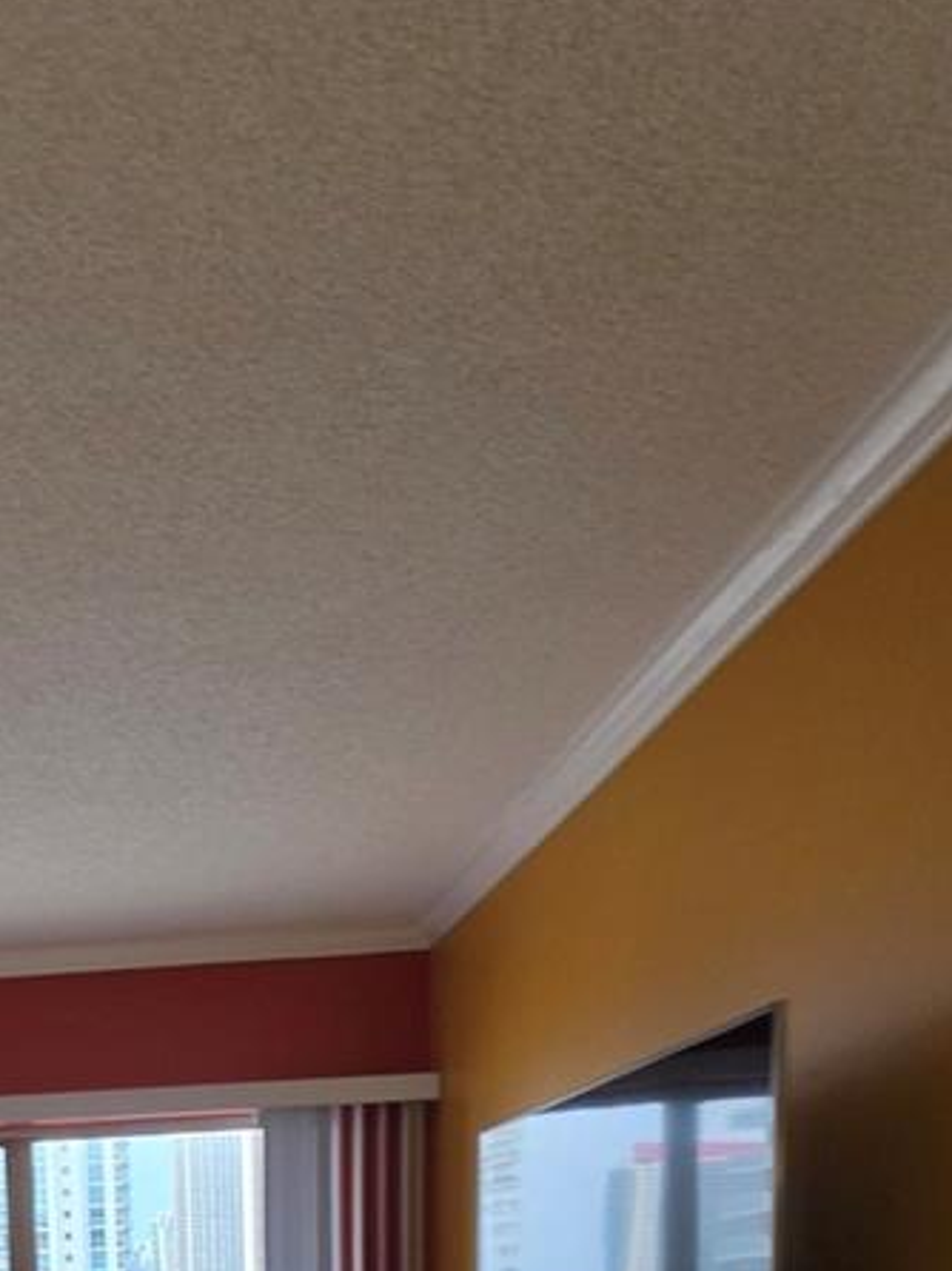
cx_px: 3
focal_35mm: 35
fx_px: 1285
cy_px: 1508
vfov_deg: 39.1
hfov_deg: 36.6
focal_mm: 2.2
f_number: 1.9
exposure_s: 1/60
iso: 160
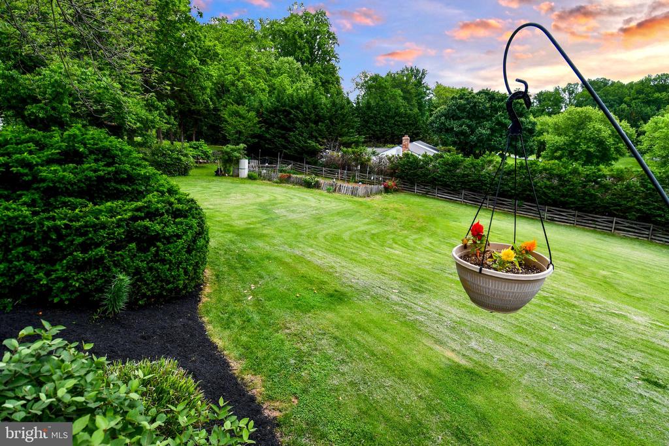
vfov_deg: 67.4
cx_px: 334
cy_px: 223
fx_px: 335
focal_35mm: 18
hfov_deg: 90.0
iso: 320
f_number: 5.6
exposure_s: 1/250
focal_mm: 12
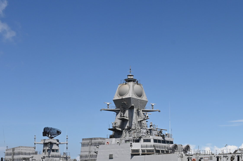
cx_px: 176
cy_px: 151
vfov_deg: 20.1
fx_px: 445
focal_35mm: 66
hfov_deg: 30.1
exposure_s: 1/1000
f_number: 8
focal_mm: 29
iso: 250
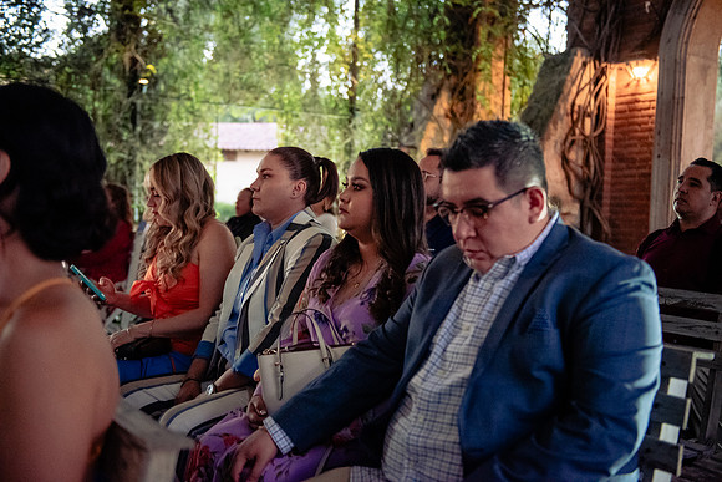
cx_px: 361
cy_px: 241
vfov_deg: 31.9
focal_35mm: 42
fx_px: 842
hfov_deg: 46.4
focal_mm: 42
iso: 6400
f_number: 2.8
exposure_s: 1/125
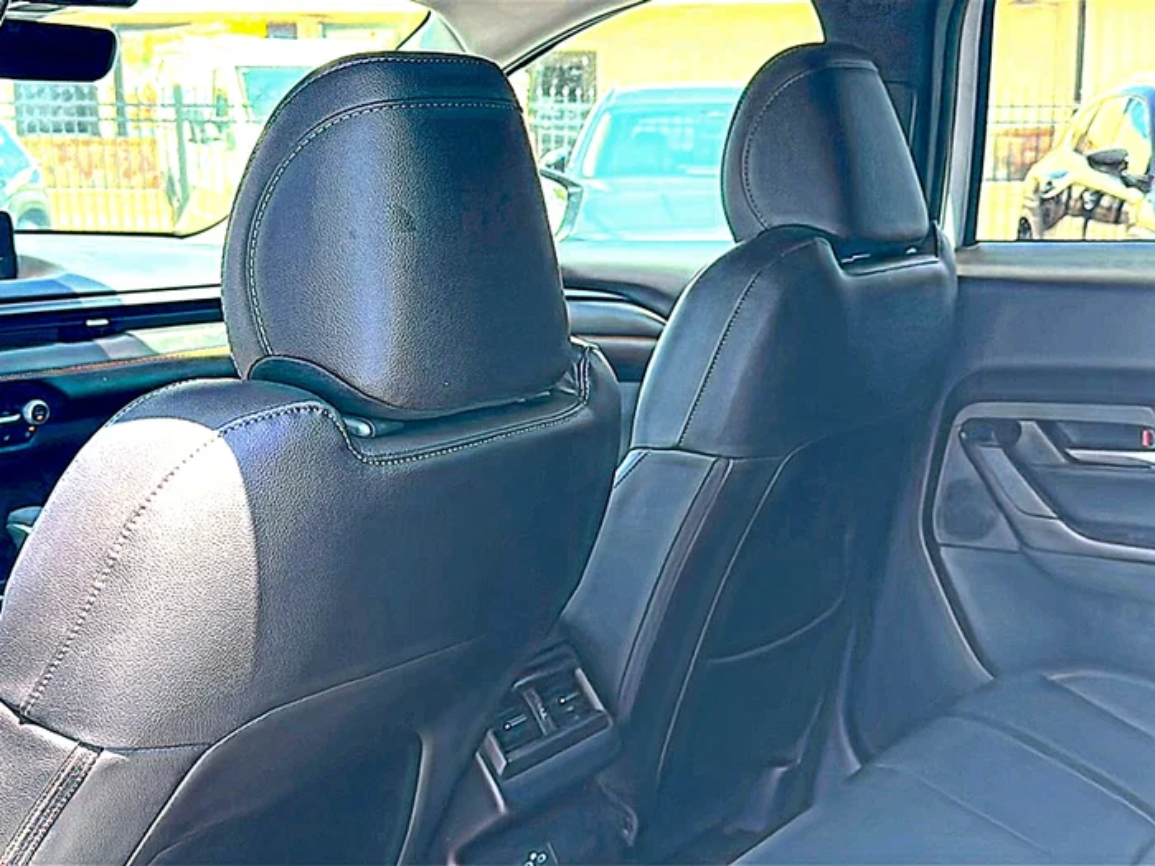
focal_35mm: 40
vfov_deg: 36.0
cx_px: 578
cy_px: 433
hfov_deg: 46.8
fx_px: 1335
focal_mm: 6.86
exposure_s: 1/476
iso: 125
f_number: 1.78
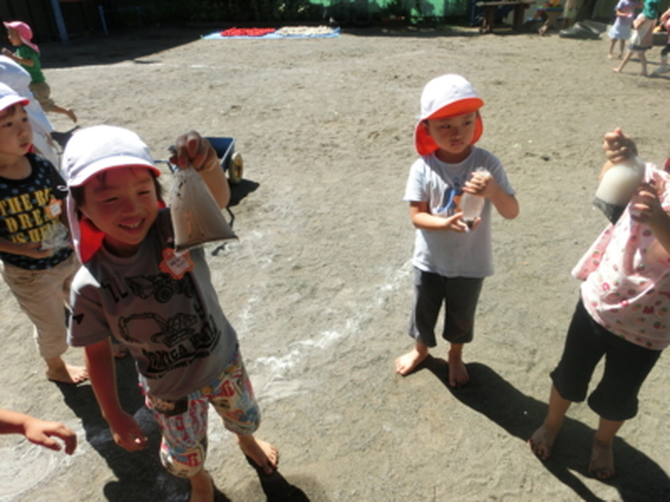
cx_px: 335
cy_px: 251
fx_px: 465
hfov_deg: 71.6
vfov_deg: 56.8
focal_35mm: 24
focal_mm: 4.24
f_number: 3
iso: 80
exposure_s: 1/800
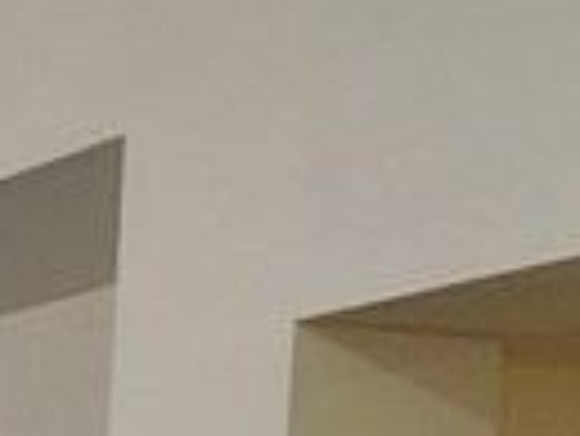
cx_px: -1349
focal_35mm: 103
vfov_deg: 12.4
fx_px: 1727
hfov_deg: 10.2
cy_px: 912
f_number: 2.2
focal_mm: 2.2
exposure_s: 1/60
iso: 320
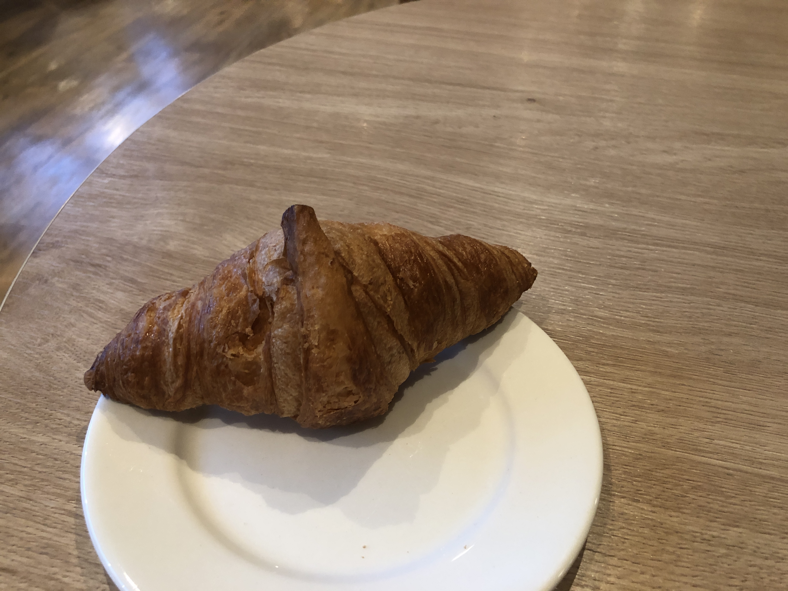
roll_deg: -1.6
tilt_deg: -40.2
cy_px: 296
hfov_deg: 63.4
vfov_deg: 49.7
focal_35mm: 28
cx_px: 394
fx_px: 637
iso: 80
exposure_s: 1/17
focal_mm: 3.99
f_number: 1.8
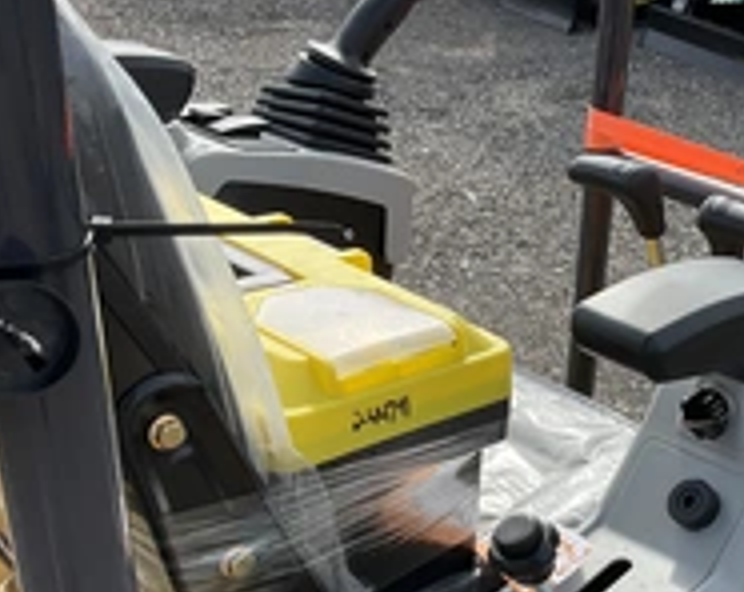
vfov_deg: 24.6
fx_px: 1340
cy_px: 440
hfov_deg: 28.6
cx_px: 784
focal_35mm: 61
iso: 25
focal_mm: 3
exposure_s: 1/898
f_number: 1.8
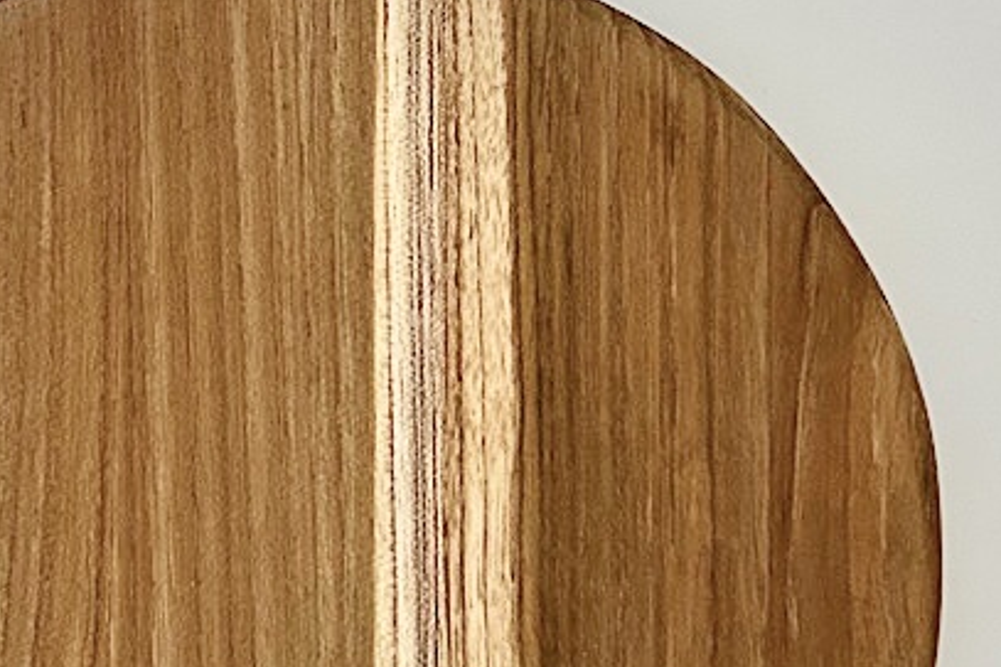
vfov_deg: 16.0
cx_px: 325
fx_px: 2362
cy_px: 224
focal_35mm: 85
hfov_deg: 23.8
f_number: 1.5
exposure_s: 1/45
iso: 500
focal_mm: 5.7
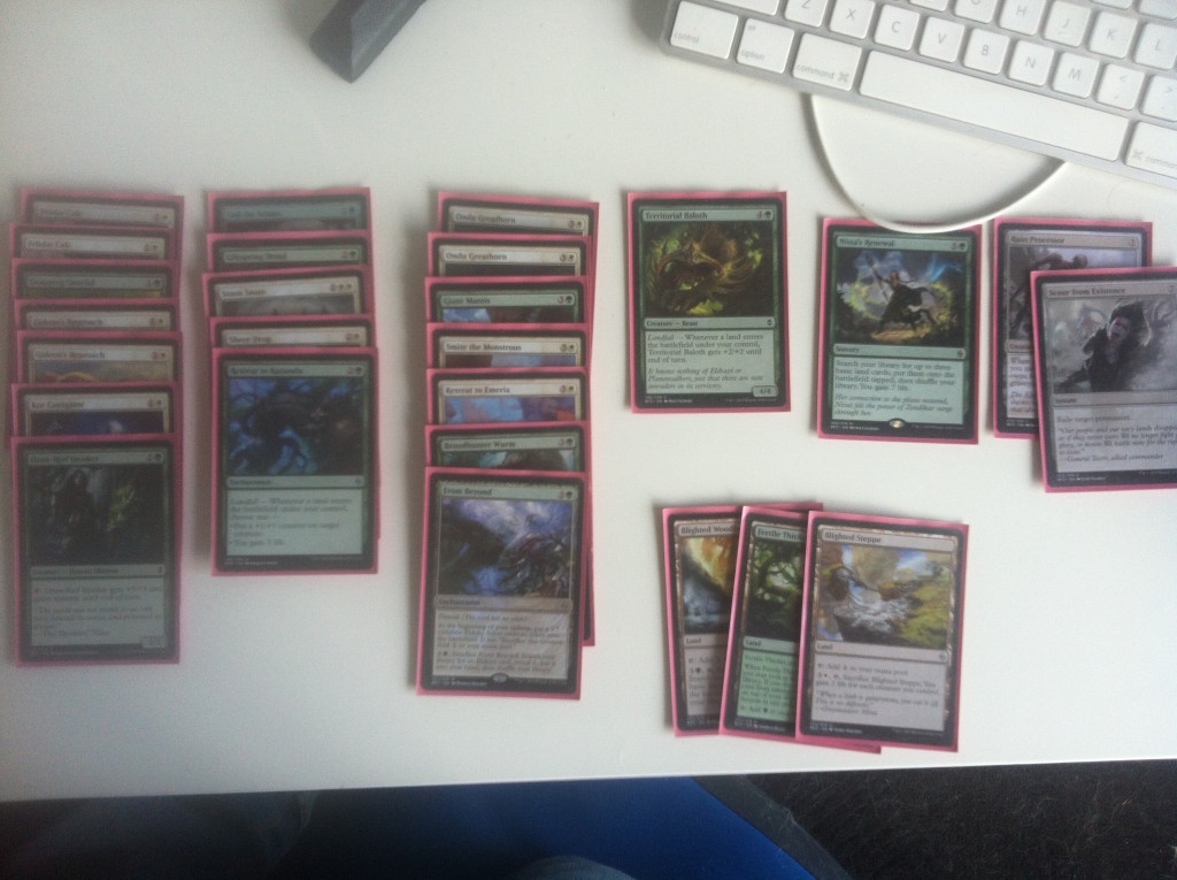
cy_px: 440
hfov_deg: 52.7
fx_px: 1188
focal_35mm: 35
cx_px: 588
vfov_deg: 40.6
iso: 80
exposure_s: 1/30
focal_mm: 3.85
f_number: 2.8
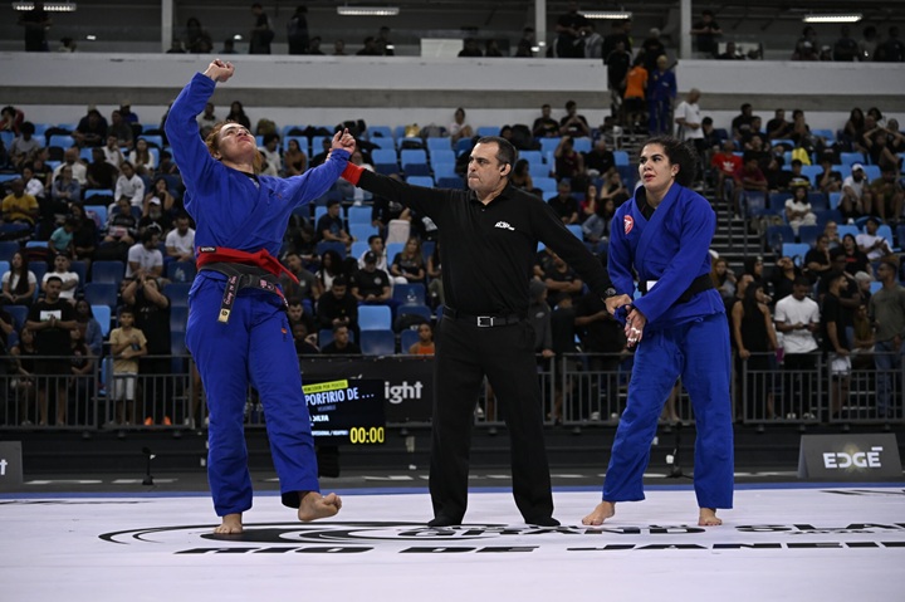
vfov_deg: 19.7
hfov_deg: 29.3
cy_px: 301
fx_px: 1733
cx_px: 452
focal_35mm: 69
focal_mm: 69
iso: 2500
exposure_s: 1/1000
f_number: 3.2
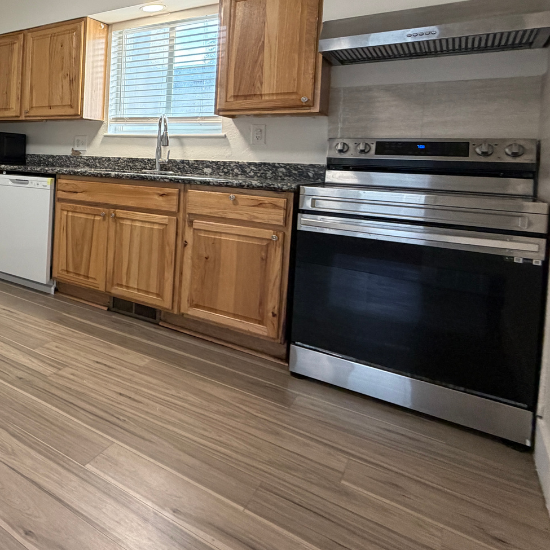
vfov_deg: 59.0
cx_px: -12
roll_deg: -2.1
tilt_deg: -2.4
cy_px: 168
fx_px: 467
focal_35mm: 26
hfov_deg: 48.8
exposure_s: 1/60
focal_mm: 2.22
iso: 250
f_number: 2.2
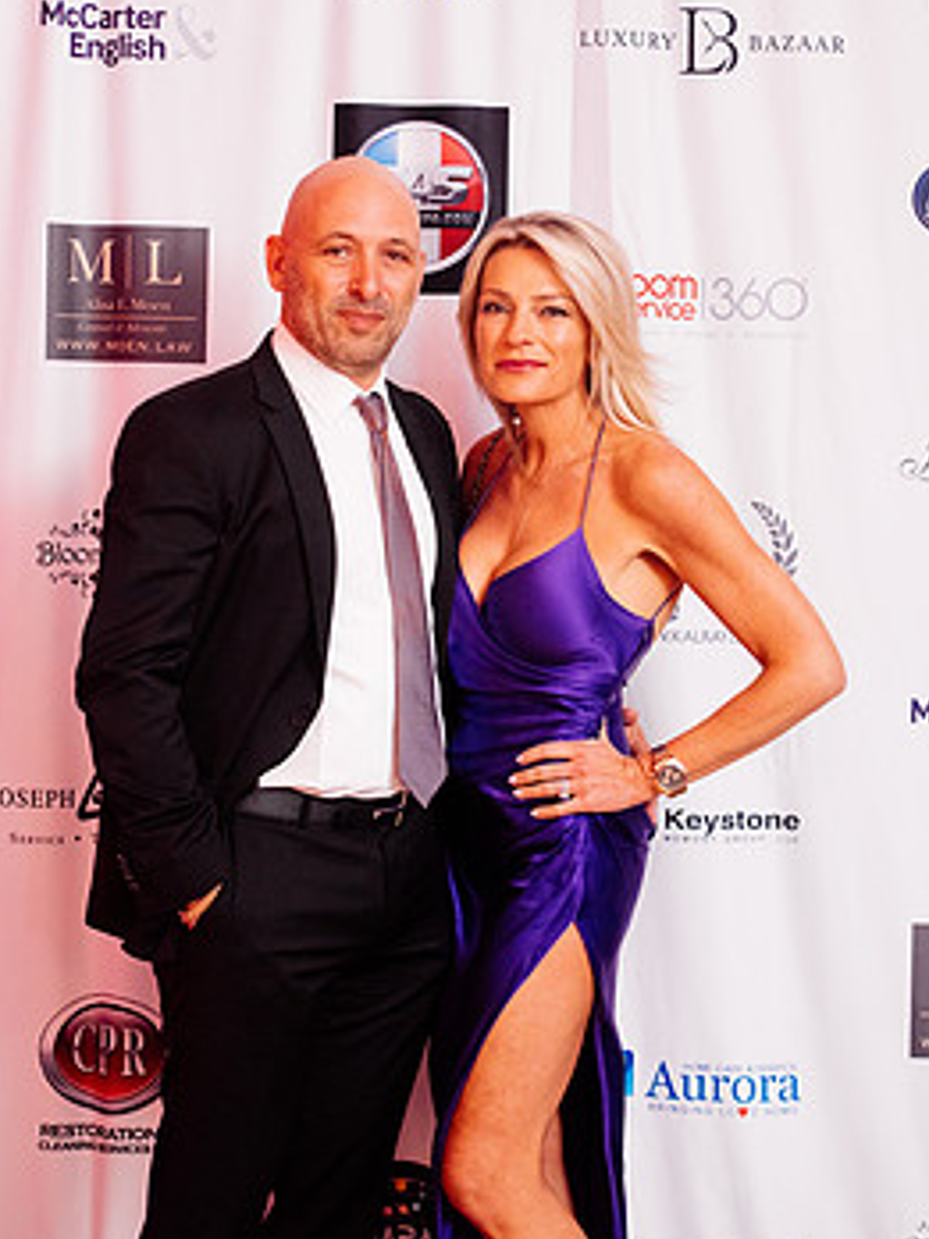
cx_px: 466
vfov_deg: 22.5
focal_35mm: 87
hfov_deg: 17.0
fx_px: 3113
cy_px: 523
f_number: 2.8
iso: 2500
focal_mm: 70
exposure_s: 1/200
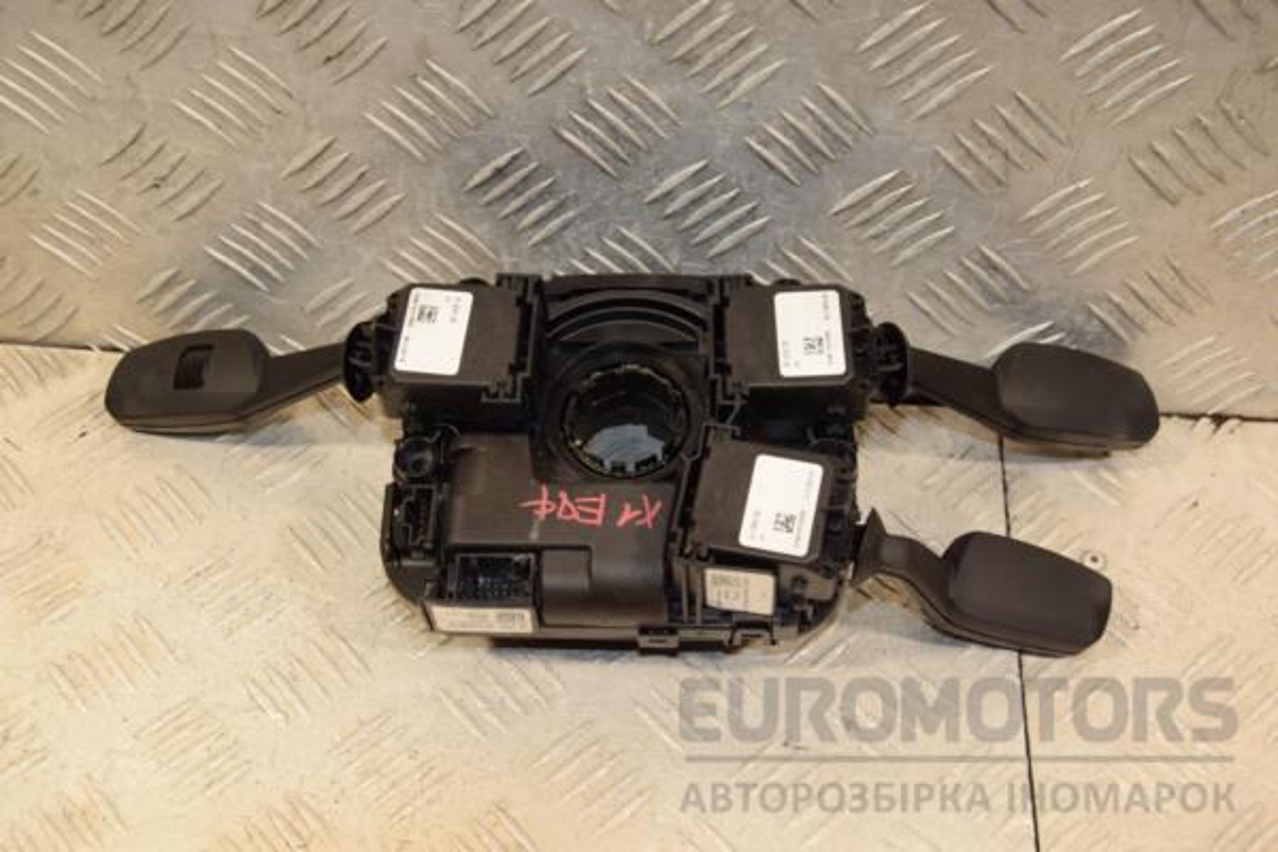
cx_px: 639
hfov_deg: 37.9
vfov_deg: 25.8
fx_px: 1864
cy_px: 426
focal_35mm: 52
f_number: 7.1
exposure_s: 1/200
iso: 800
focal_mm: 35
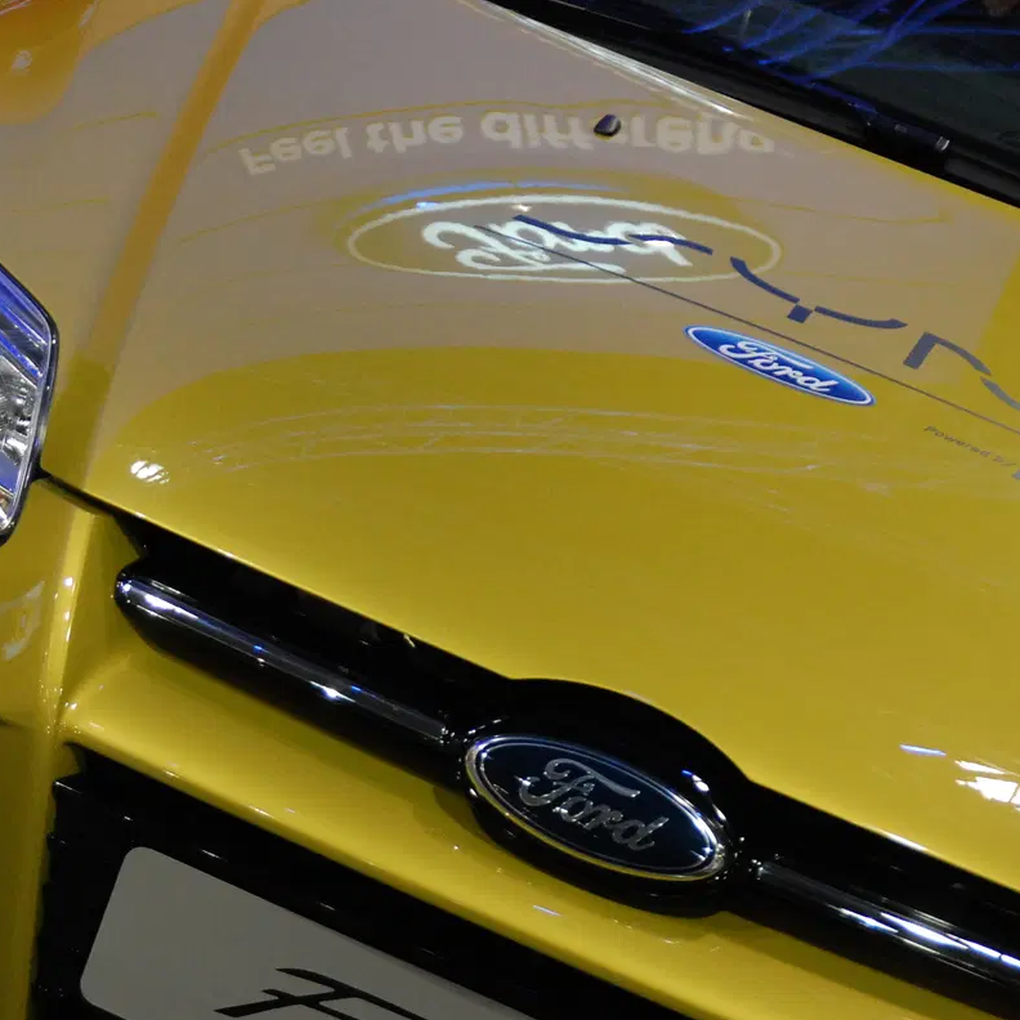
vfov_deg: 12.1
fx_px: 4822
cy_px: 511
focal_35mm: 145
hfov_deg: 12.1
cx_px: 424
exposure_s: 1/100
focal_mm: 75
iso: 1600
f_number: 5.6
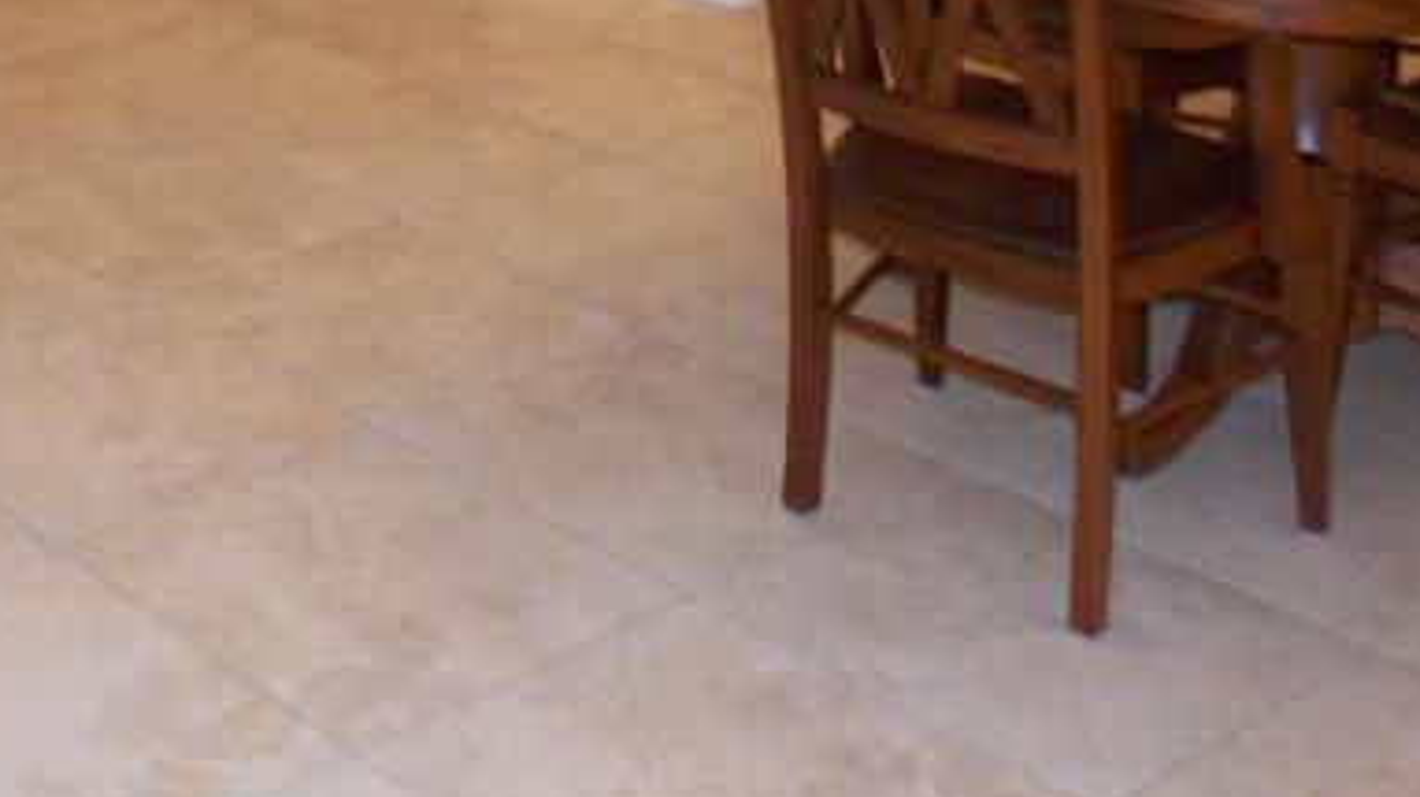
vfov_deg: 15.6
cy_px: -604
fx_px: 2522
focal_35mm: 67
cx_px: 133
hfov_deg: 30.1
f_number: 3.1
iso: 250
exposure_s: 1/30
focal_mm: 4
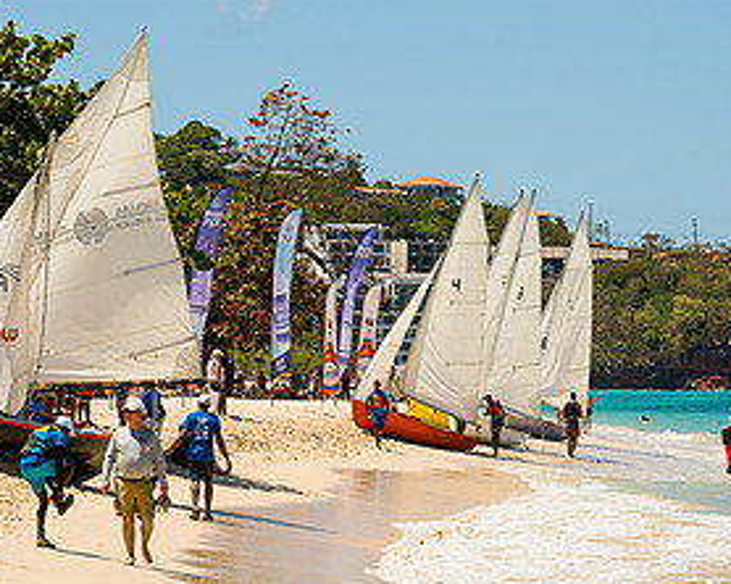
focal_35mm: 202
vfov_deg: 7.6
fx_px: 4367
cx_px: 393
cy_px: 64
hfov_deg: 9.6
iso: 80
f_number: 8
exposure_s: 1/320
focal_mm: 83
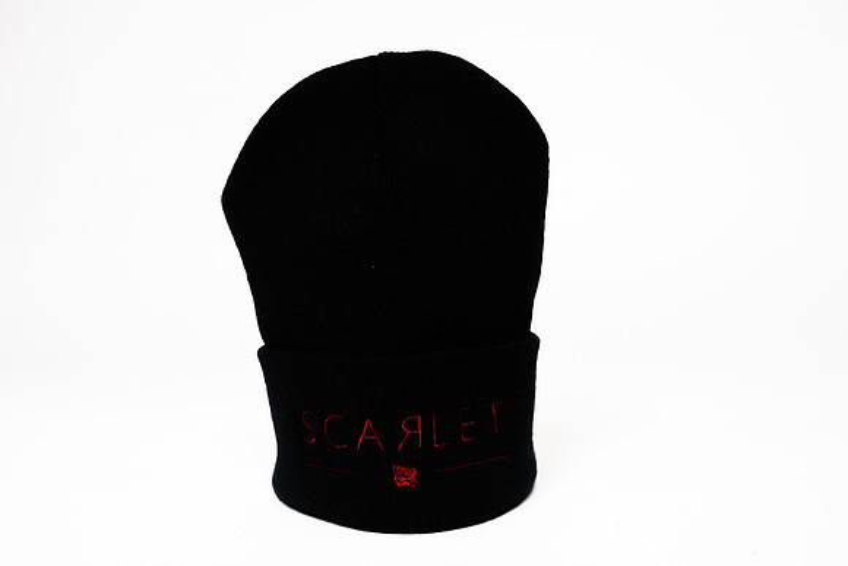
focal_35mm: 35
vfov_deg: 37.9
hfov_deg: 54.4
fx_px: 825
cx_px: 424
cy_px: 283
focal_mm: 35
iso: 100
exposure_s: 1/160
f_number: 7.1
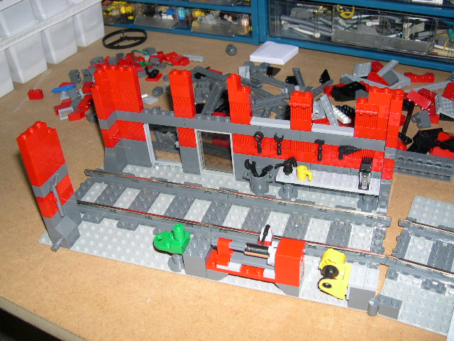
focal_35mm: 38
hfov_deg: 49.0
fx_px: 498
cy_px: 170
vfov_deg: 37.7
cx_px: 227
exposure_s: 1/60
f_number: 2.8
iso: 100
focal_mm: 8
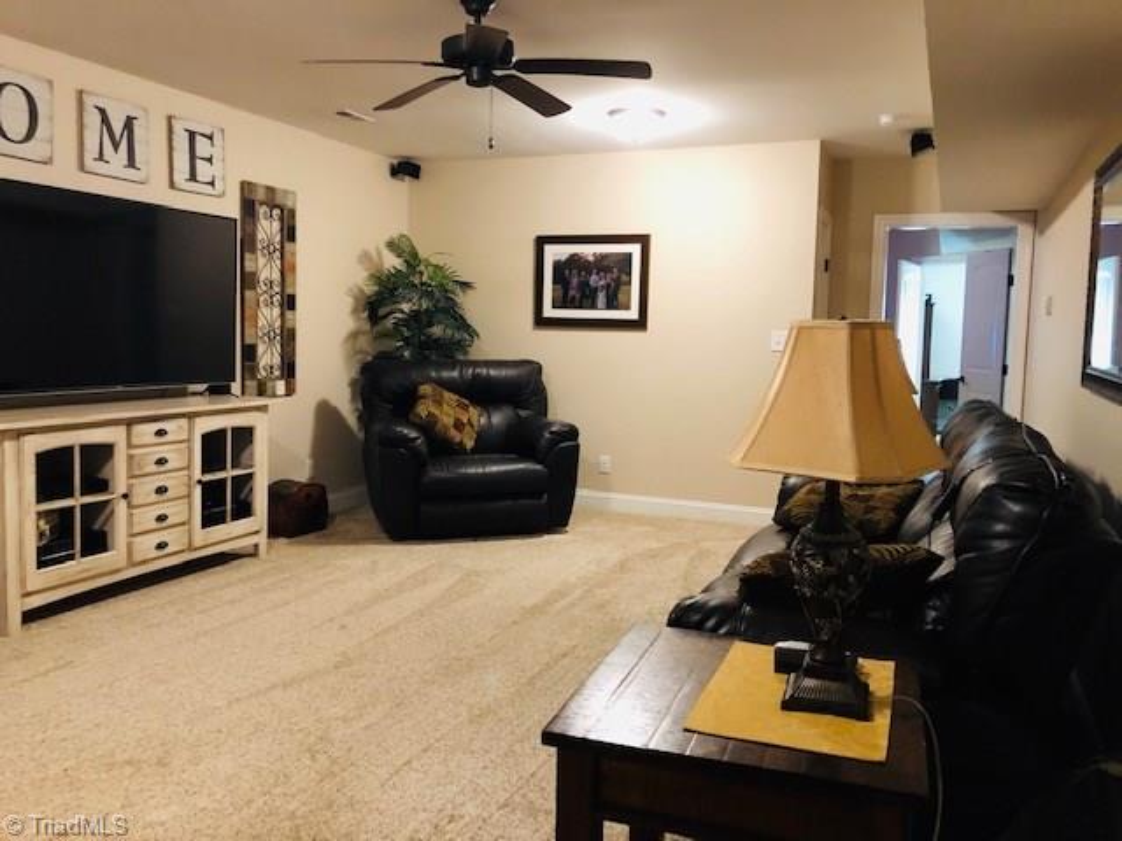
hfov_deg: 63.4
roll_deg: +0.0
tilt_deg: -3.8
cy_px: 420
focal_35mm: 28
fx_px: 908
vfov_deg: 49.7
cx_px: 561
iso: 100
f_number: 1.8
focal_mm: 3.99
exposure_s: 1/11
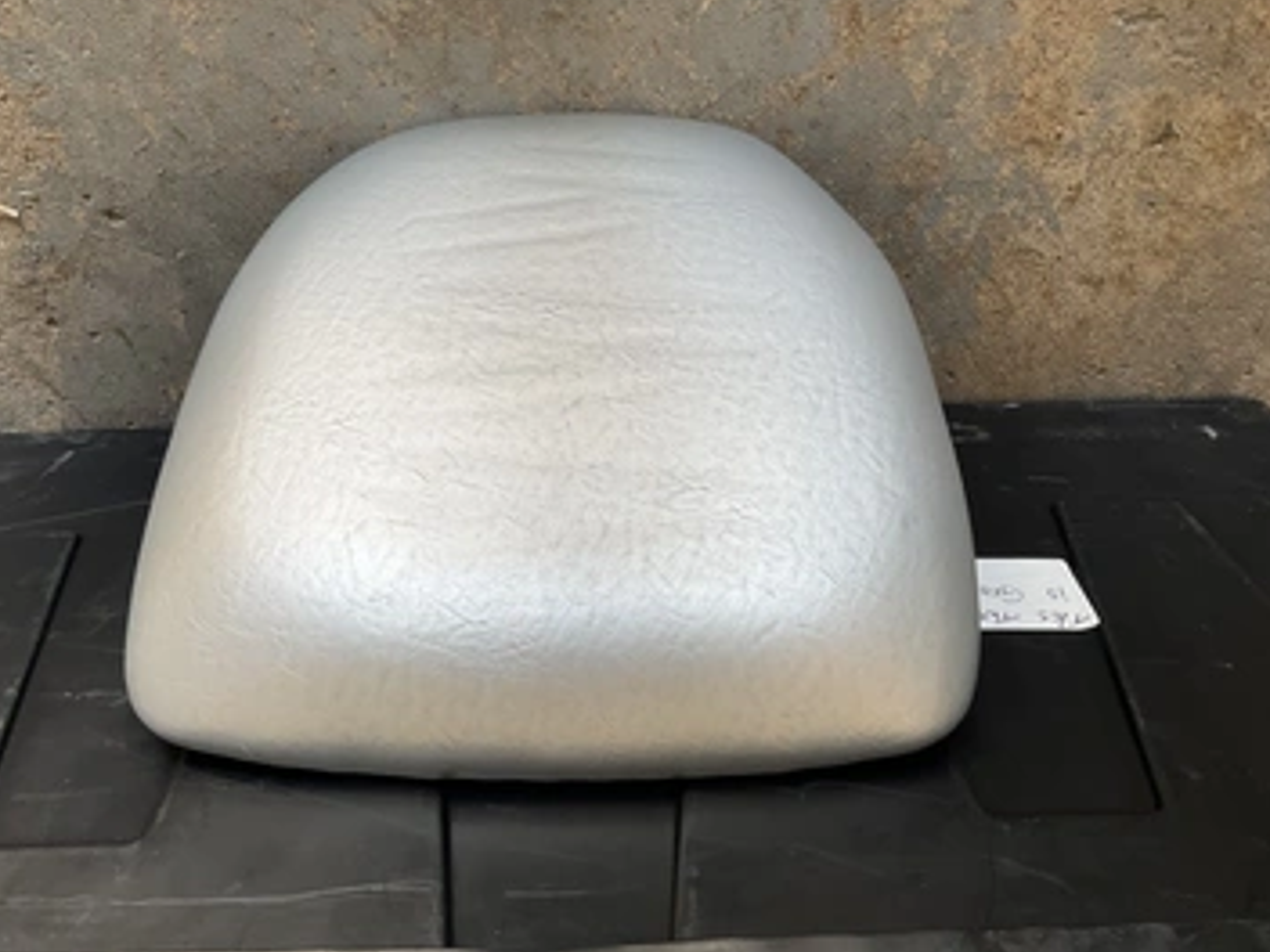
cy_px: 454
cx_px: 588
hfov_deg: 55.3
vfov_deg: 42.9
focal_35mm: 33
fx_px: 1211
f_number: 1.8
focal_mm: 3
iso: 25
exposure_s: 1/120
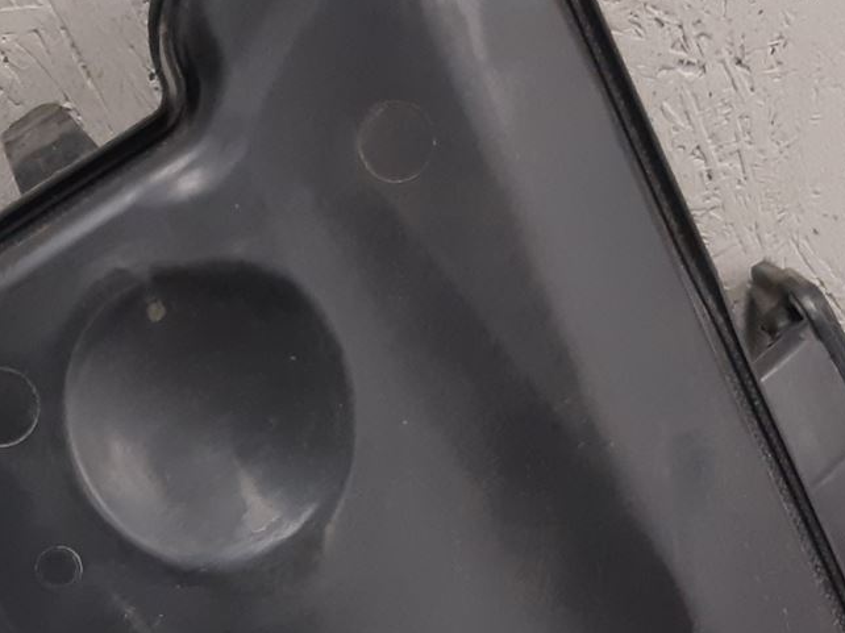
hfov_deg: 23.2
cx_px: 167
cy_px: 667
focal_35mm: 83
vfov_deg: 17.3
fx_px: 2025
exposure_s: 1/50
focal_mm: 3.93
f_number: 1.7
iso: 160
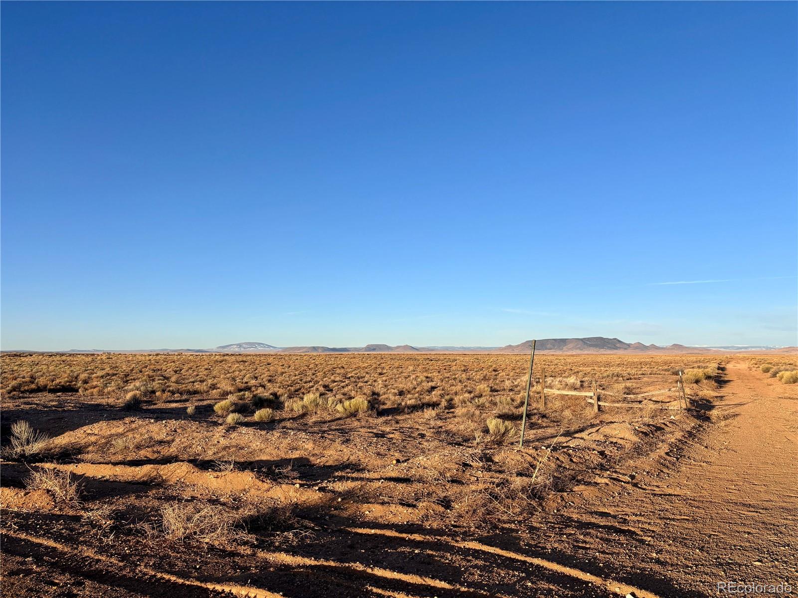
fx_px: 599
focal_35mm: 26
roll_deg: -0.1
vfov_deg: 53.1
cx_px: 399
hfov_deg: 67.3
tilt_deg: +5.4
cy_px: 299
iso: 50
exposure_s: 1/2451
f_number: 1.6
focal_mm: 5.96
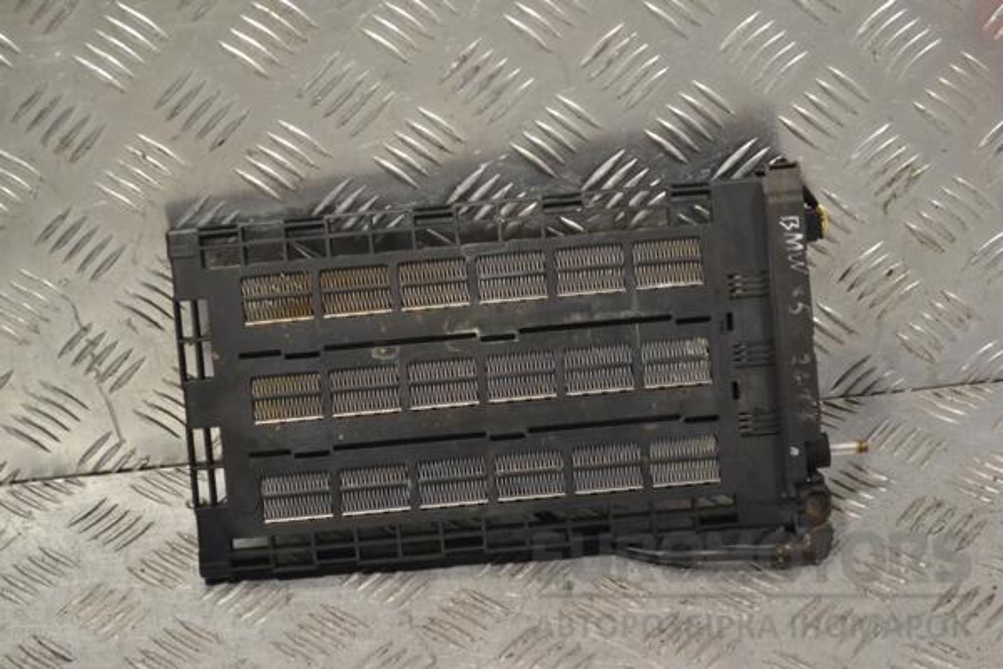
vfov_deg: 16.6
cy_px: 334
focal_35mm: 82
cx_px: 502
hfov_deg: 24.6
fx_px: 2298
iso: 3200
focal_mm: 55
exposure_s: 1/320
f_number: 5.6
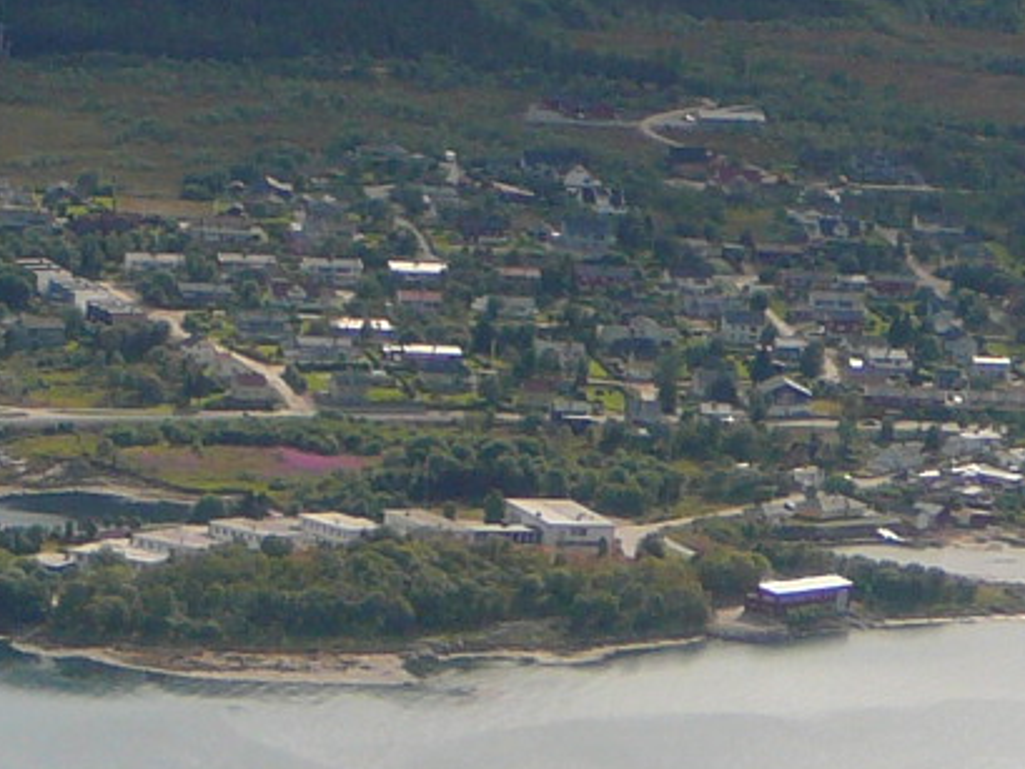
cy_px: 255
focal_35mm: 372
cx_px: 945
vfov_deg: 4.0
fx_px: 11018
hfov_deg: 5.3
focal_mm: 14.1
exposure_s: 1/500
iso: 80
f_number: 3.9
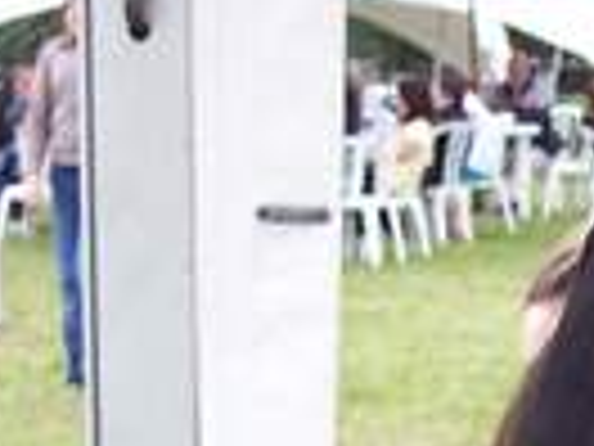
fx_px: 4256
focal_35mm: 248
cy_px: 527
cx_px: 1332
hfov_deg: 7.5
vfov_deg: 6.0
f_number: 3.4
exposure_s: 1/350
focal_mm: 10.7
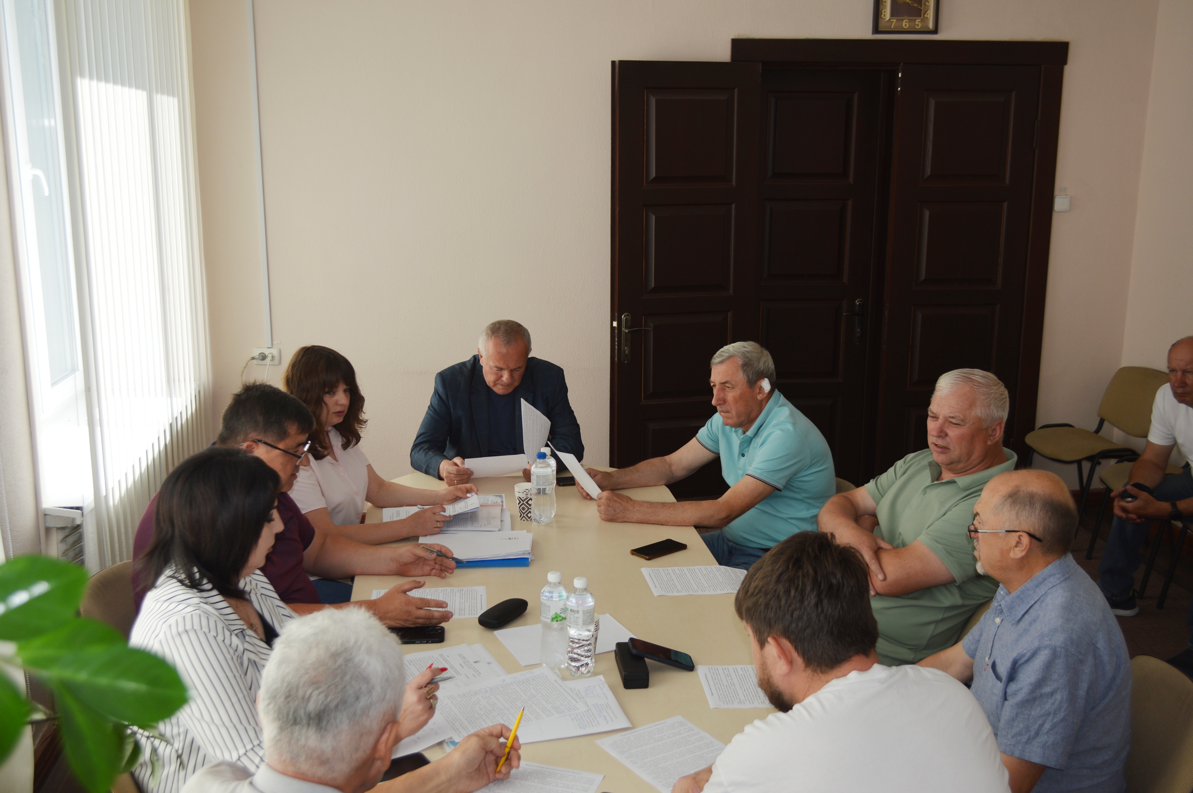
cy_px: 396
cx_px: 596
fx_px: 1192
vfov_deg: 36.8
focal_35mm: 36
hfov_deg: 53.2
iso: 100
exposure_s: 1/200
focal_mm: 24
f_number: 4
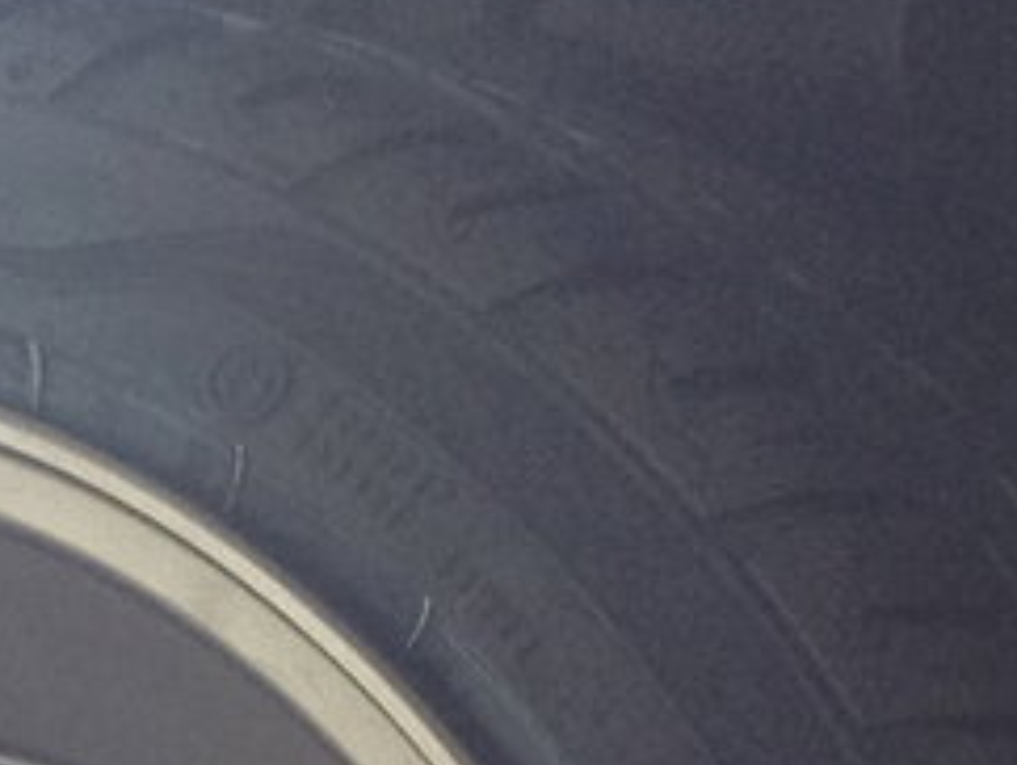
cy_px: 950
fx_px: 6793
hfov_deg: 8.5
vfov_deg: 6.4
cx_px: 88
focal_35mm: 231
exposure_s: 1/120
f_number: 2.4
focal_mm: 4.28
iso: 100
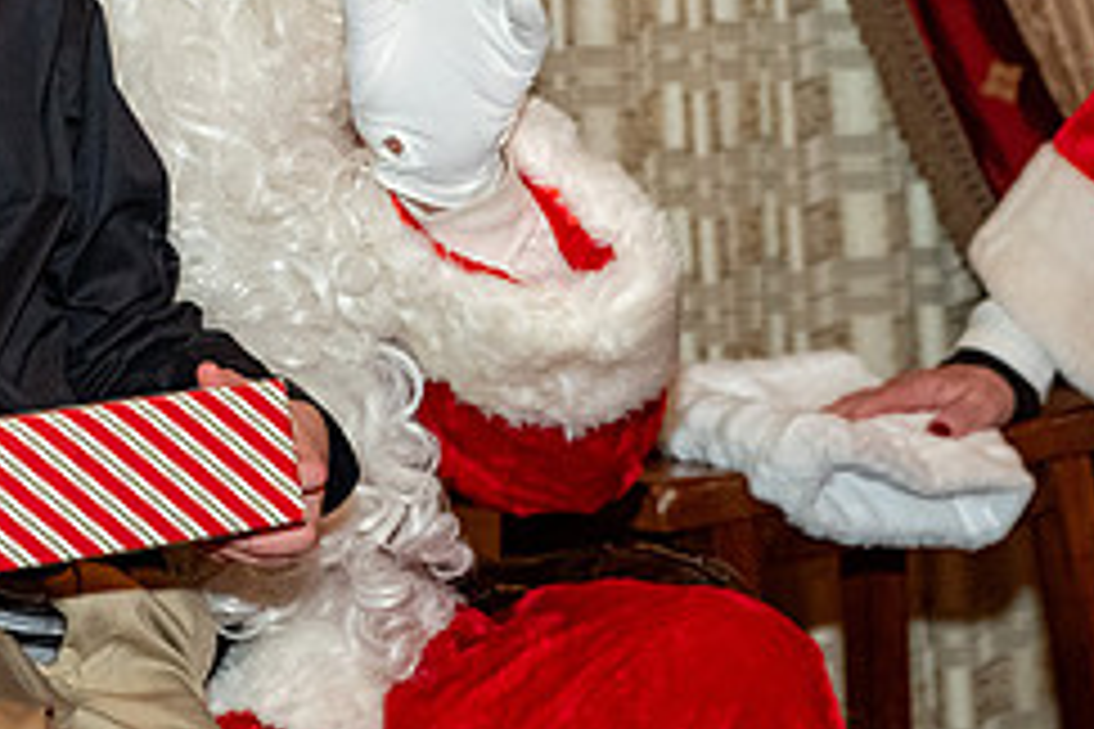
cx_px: 266
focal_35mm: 160
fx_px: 4862
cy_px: 232
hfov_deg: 12.8
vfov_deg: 8.6
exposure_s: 1/125
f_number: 4
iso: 2500
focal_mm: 44.4
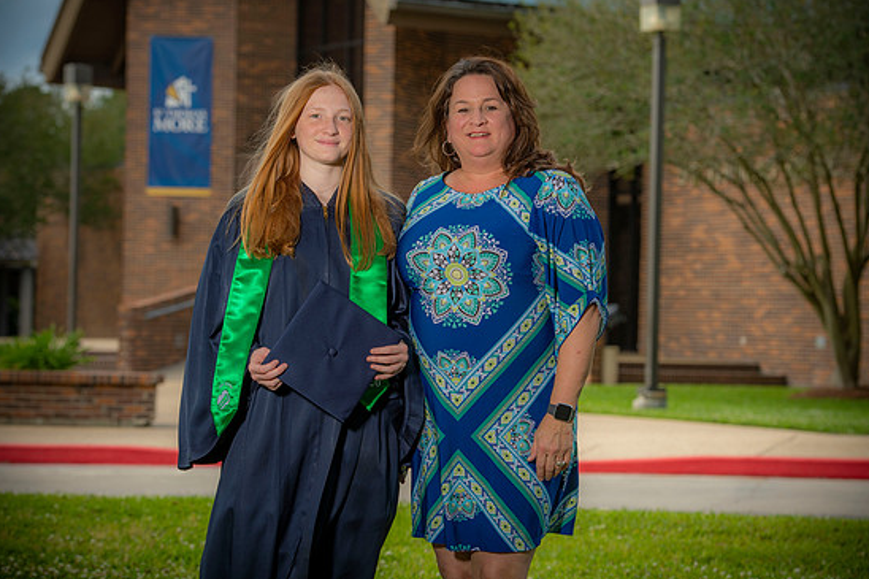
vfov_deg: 12.7
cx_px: 439
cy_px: 274
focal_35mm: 108
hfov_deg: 18.9
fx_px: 2606
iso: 80
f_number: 5.6
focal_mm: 102
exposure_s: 1/250
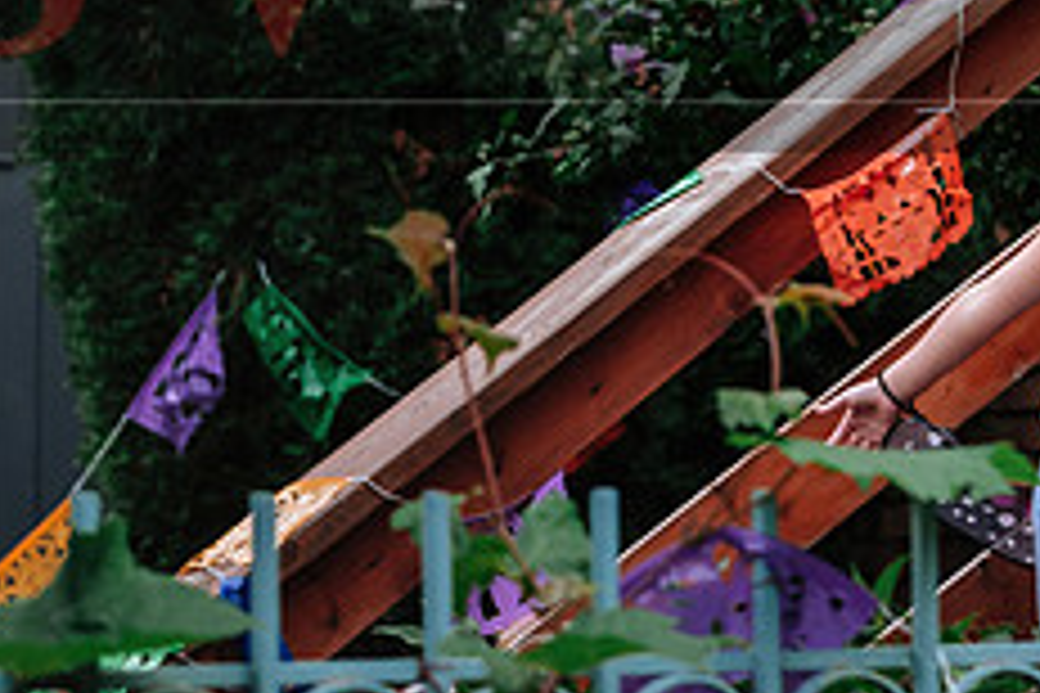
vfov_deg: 6.2
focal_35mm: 221
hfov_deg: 9.2
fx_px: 6384
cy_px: -79
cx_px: 1211
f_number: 2.8
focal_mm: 58.7
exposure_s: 1/200
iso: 400
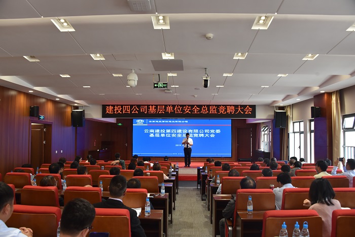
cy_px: 118
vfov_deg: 46.4
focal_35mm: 28
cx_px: 178
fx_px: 276
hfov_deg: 65.5
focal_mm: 28
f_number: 5.6
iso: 1600
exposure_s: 1/125
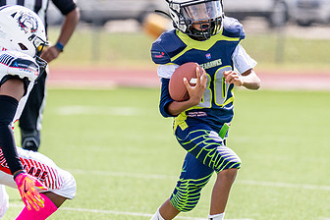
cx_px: 151
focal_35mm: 566
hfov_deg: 3.6
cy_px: 58
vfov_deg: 2.4
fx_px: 5188
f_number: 2.8
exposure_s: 1/4000
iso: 250
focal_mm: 200
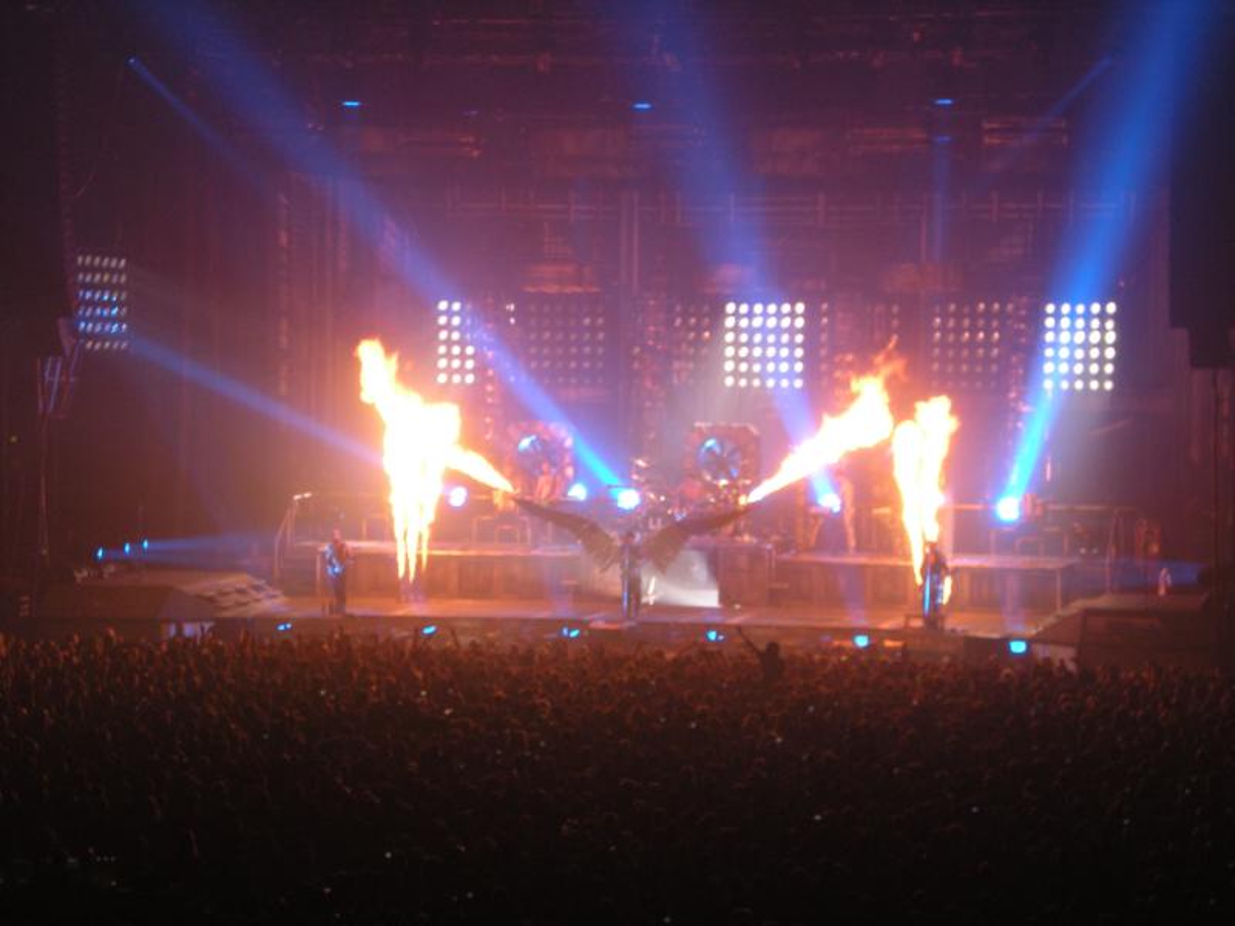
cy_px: 463
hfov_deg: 17.3
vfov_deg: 13.0
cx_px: 618
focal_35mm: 114
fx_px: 4067
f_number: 5.9
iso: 200
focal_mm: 18.9
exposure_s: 1/31.7
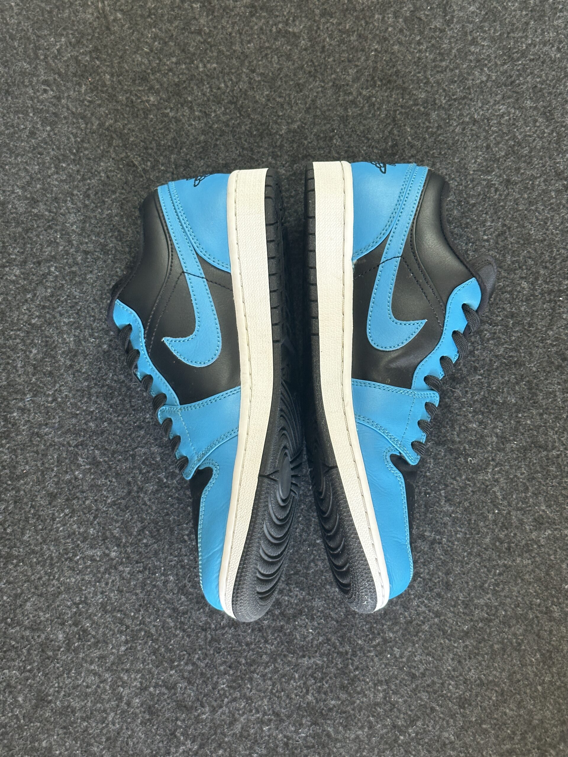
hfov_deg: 30.3
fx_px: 1050
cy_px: 378
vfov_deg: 39.7
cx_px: 284
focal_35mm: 48
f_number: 1.78
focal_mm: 6.86
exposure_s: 1/50
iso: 200
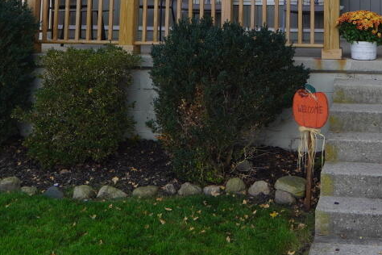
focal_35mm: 57
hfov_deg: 34.0
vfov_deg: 21.1
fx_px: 605
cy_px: -96
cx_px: 306
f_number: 5
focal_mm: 12
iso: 100
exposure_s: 1/200
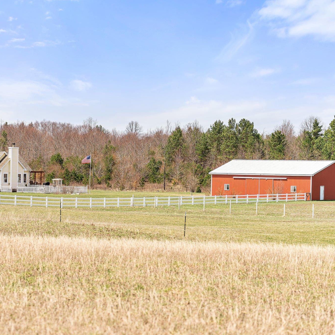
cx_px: 109
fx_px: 1193
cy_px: 168
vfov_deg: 16.0
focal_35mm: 109
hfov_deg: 15.9
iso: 100
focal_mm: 85
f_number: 3.5
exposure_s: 1/1250
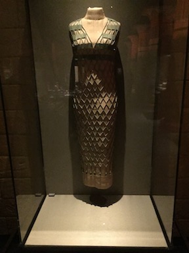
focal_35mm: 29
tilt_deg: -13.0
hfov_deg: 48.2
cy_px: 126
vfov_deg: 61.7
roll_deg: +1.4
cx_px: 94
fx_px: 211
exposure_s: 1/15
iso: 2000
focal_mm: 4.15
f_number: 2.2
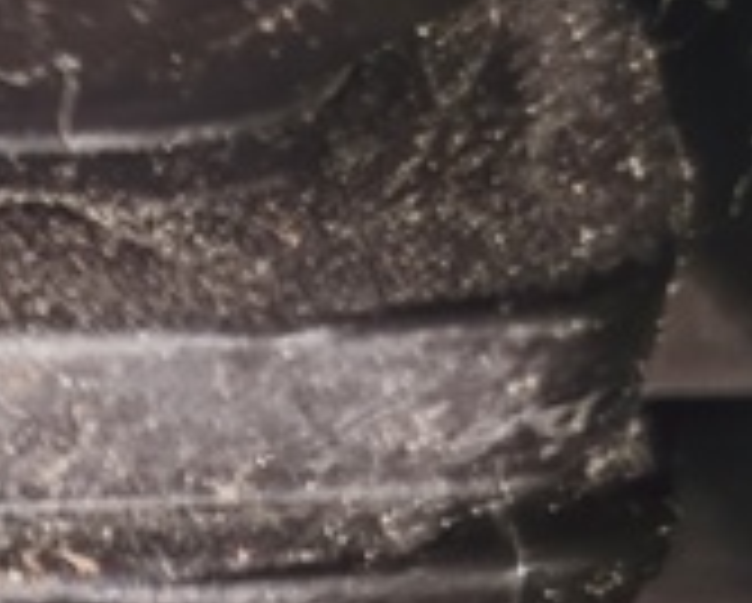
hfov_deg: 13.1
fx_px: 2919
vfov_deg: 11.2
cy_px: 990
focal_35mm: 131
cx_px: -635
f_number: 1.7
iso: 250
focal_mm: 5.35
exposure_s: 1/100
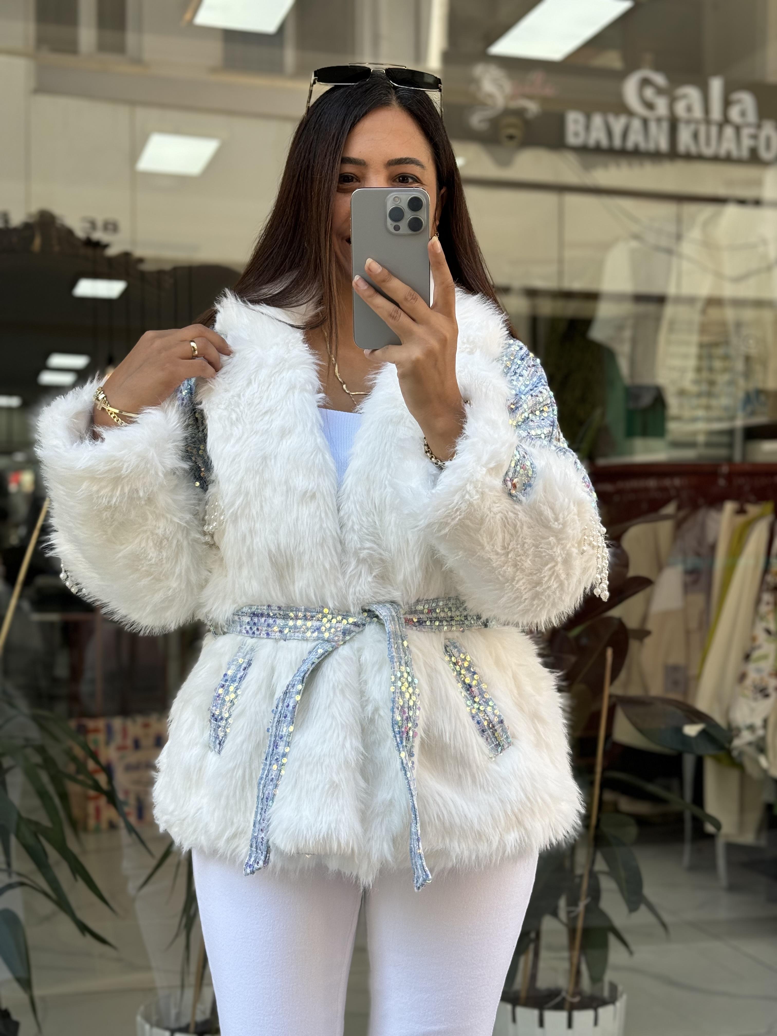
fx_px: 1437
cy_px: 518
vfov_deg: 39.7
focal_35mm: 48
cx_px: 388
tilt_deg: -24.0
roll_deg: +0.8
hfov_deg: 30.3
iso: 64
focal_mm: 6.76
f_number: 1.78
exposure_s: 1/433
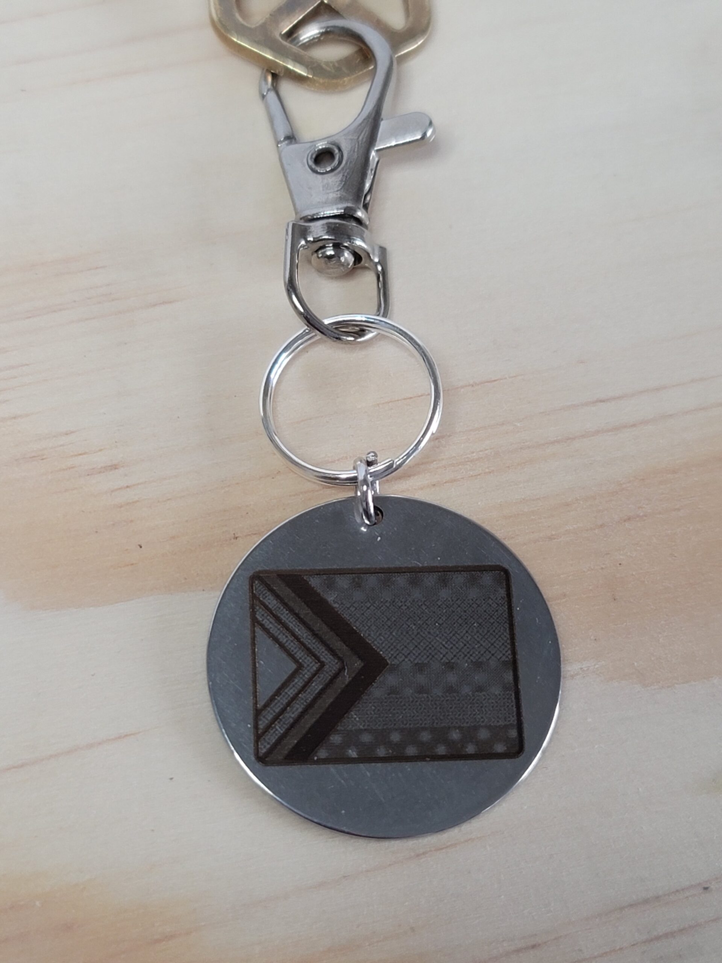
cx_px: 361
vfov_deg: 69.4
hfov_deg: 54.9
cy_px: 482
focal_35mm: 25
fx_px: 695
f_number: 1.8
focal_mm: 7
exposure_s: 1/120
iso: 160
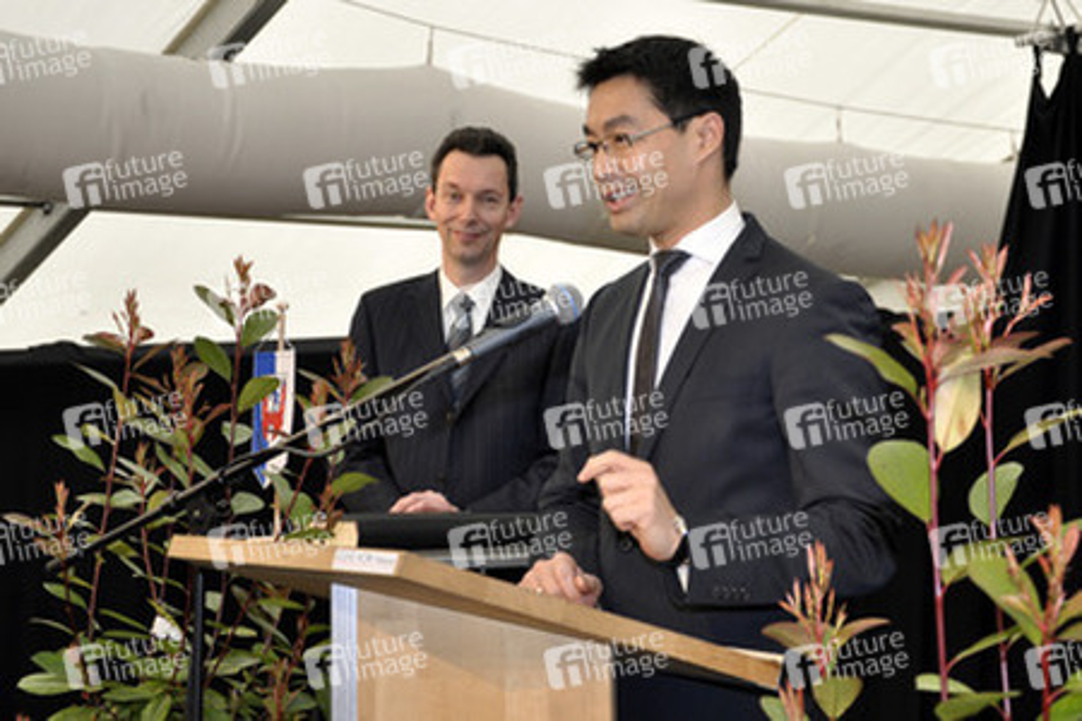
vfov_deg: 21.6
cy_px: 360
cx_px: 541
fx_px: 1893
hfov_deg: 31.9
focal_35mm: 63
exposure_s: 1/160
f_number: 4.8
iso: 400
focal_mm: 42
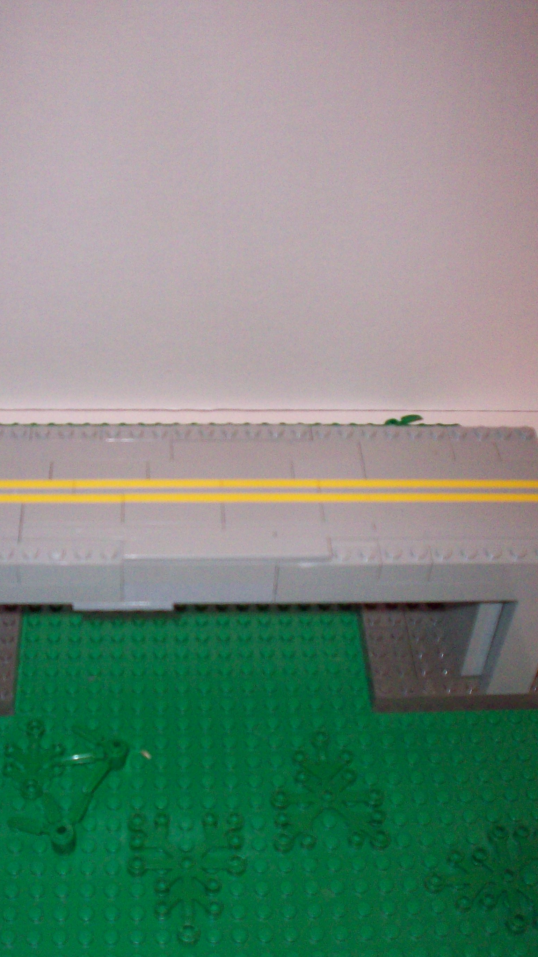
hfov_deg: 26.4
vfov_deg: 45.4
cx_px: 202
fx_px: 1141
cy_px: 532
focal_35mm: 45
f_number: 2.8
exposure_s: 1/64
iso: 200
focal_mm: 6.2
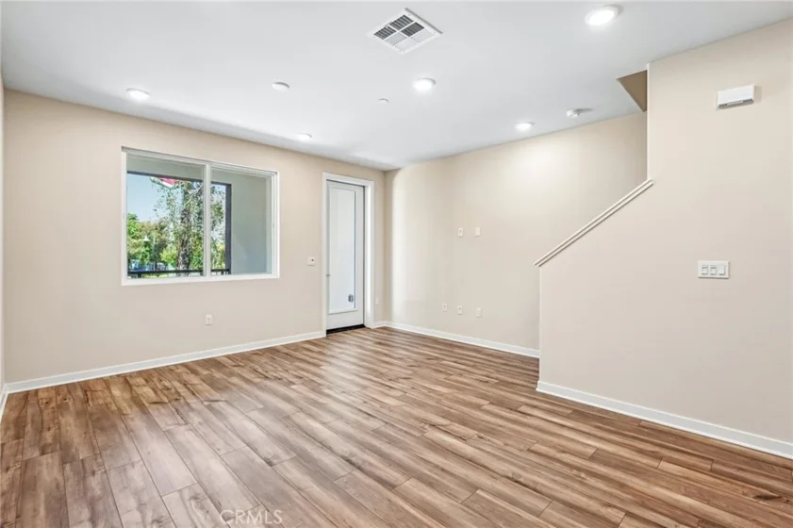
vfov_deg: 73.7
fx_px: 352
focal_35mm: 16
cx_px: 396
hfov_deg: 96.8
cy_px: 264
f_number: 8
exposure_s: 1/30
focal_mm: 16
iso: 400
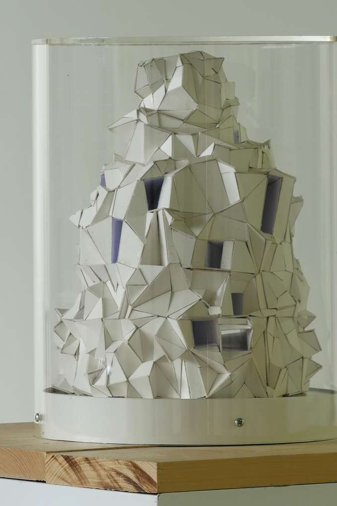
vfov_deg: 5.4
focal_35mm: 382
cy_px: 253
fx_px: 5363
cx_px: 187
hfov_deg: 3.6
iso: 100
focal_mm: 65.8
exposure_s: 1/6
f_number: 7.1
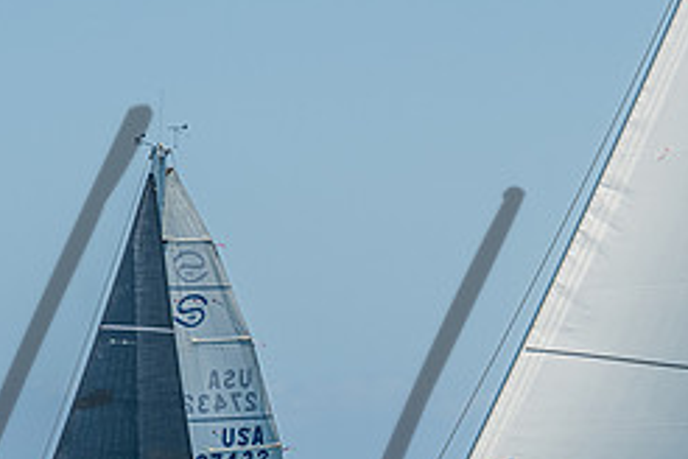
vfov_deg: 3.0
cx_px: 437
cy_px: 597
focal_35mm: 454
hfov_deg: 4.5
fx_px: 8676
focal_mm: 155
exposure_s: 1/800
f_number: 6.3
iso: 320
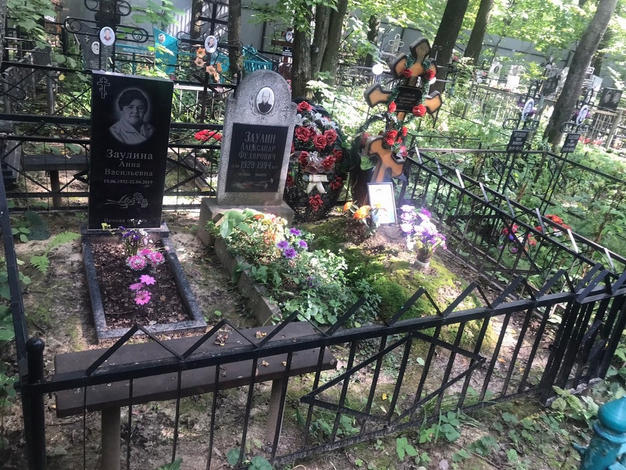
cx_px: 313
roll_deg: -11.1
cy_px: 235
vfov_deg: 49.7
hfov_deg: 63.4
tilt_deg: -23.5
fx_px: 506
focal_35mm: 28
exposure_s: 1/50
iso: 32
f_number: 1.8
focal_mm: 3.99
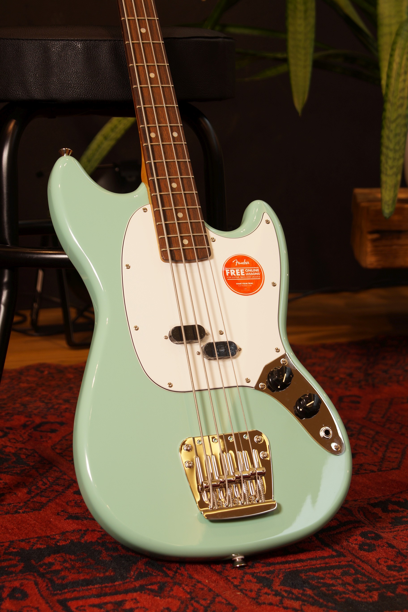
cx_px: 204
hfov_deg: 16.6
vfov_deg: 24.6
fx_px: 1402
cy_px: 306
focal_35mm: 82
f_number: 5.6
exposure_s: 1/10
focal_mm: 55
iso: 100
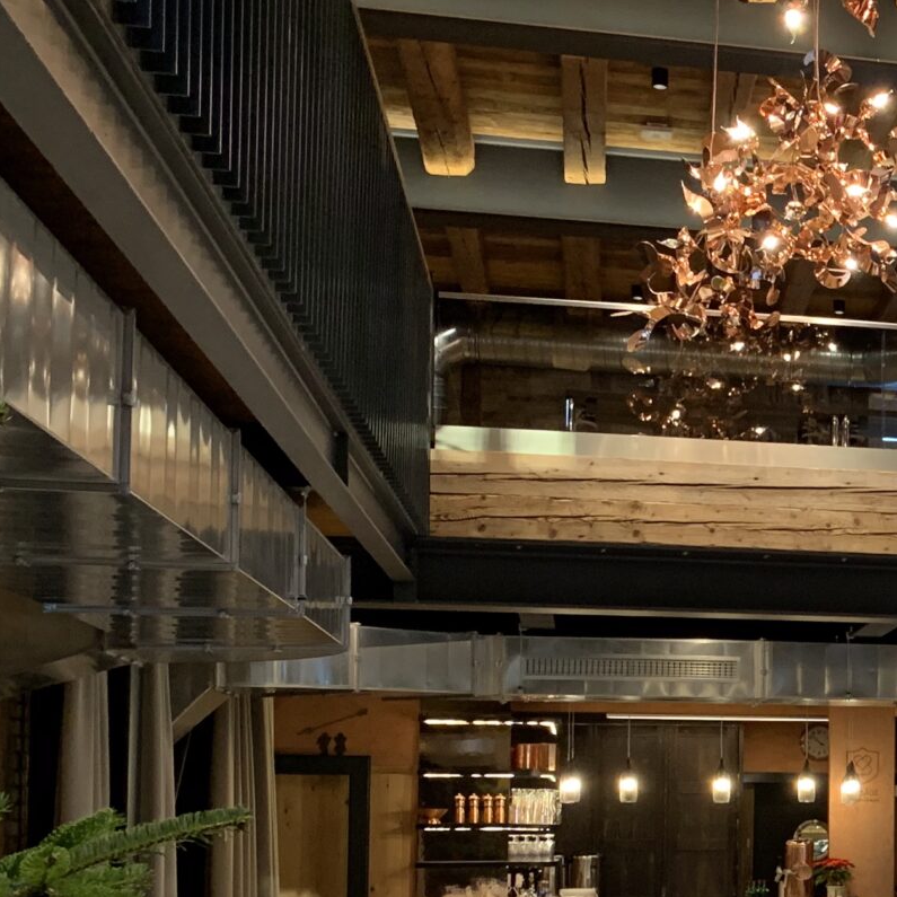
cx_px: 1242
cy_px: 739
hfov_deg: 20.8
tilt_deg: +2.0
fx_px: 2169
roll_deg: -0.6
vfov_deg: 23.0
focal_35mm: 74
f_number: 1.8
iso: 200
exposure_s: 1/50
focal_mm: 4.25
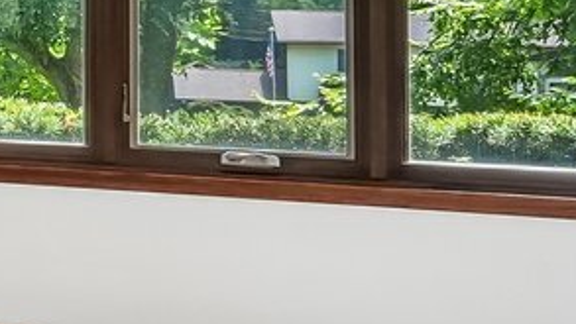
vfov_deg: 10.2
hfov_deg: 10.7
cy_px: -56
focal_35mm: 117
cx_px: -1238
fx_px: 1787
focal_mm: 16
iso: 500
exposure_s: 1/30
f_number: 8
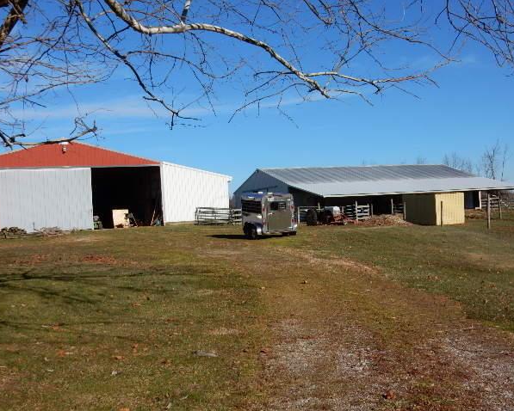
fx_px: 685
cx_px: 262
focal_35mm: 45
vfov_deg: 33.5
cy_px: 206
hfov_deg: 41.1
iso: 125
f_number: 4.2
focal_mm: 7.6
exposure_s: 1/1600
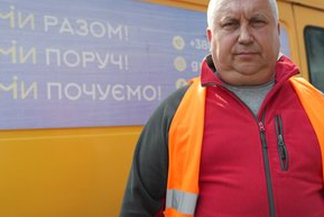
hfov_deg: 41.6
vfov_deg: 28.7
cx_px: 204
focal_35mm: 47
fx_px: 423
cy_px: 105
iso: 1000
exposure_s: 1/200
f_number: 2.8
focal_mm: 34
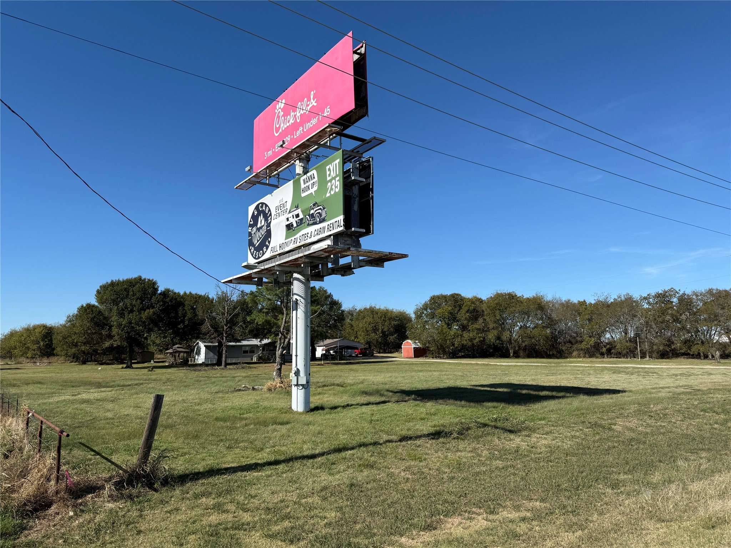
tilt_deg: +8.4
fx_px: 507
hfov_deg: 71.6
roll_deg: +0.5
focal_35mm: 24
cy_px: 274
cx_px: 366
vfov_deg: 56.8
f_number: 1.78
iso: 80
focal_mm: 6.76
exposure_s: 1/5319
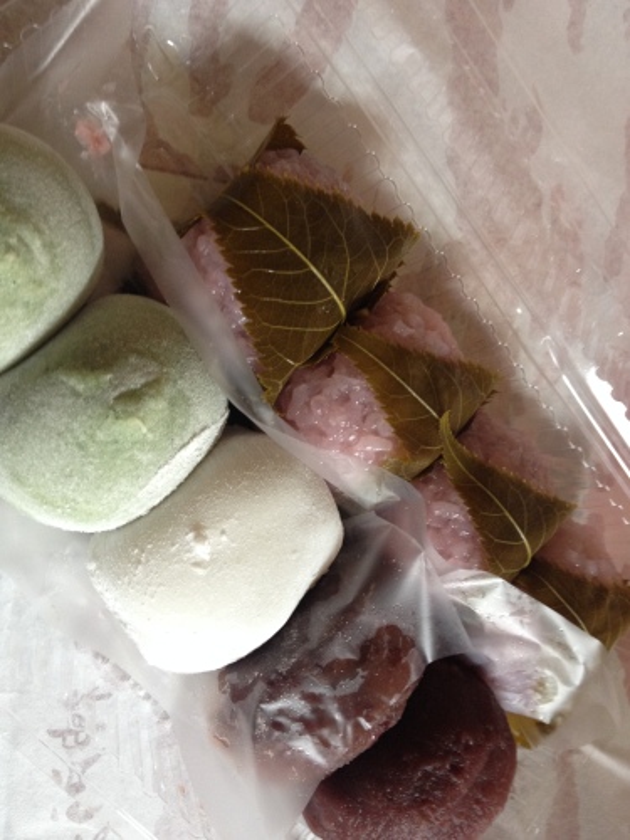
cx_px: 315
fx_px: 849
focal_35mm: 35
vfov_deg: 52.6
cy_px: 420
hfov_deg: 40.7
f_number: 2.4
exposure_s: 1/20
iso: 100
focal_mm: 4.28
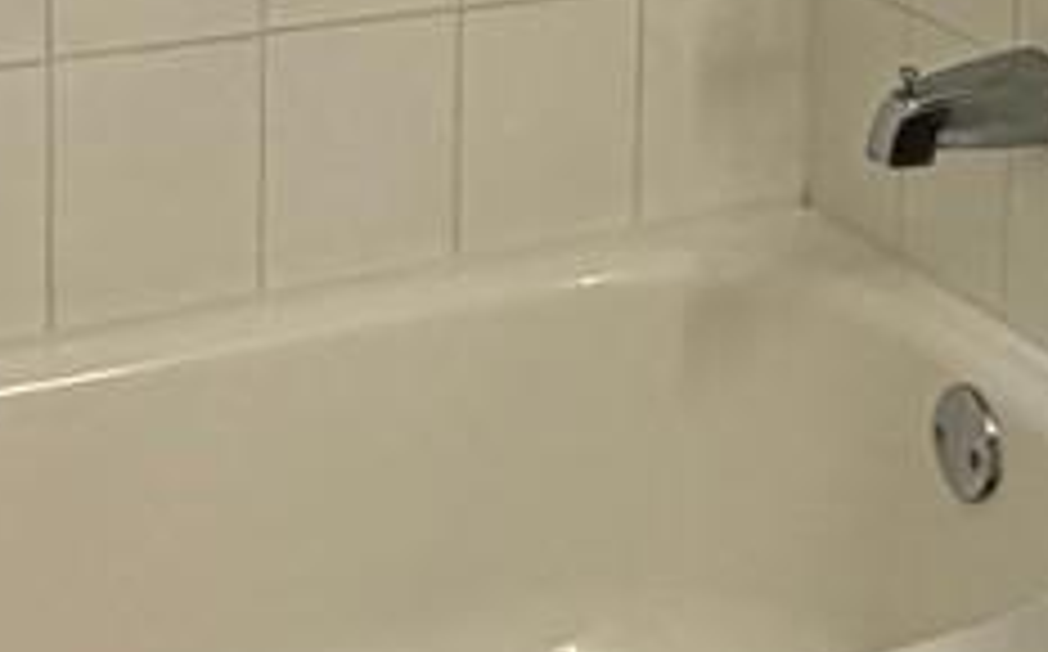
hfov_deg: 19.6
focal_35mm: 102
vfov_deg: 12.1
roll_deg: -2.2
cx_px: 1151
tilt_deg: -6.6
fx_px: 2910
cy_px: -396
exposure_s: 1/120
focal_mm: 2.22
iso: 125
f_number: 2.2
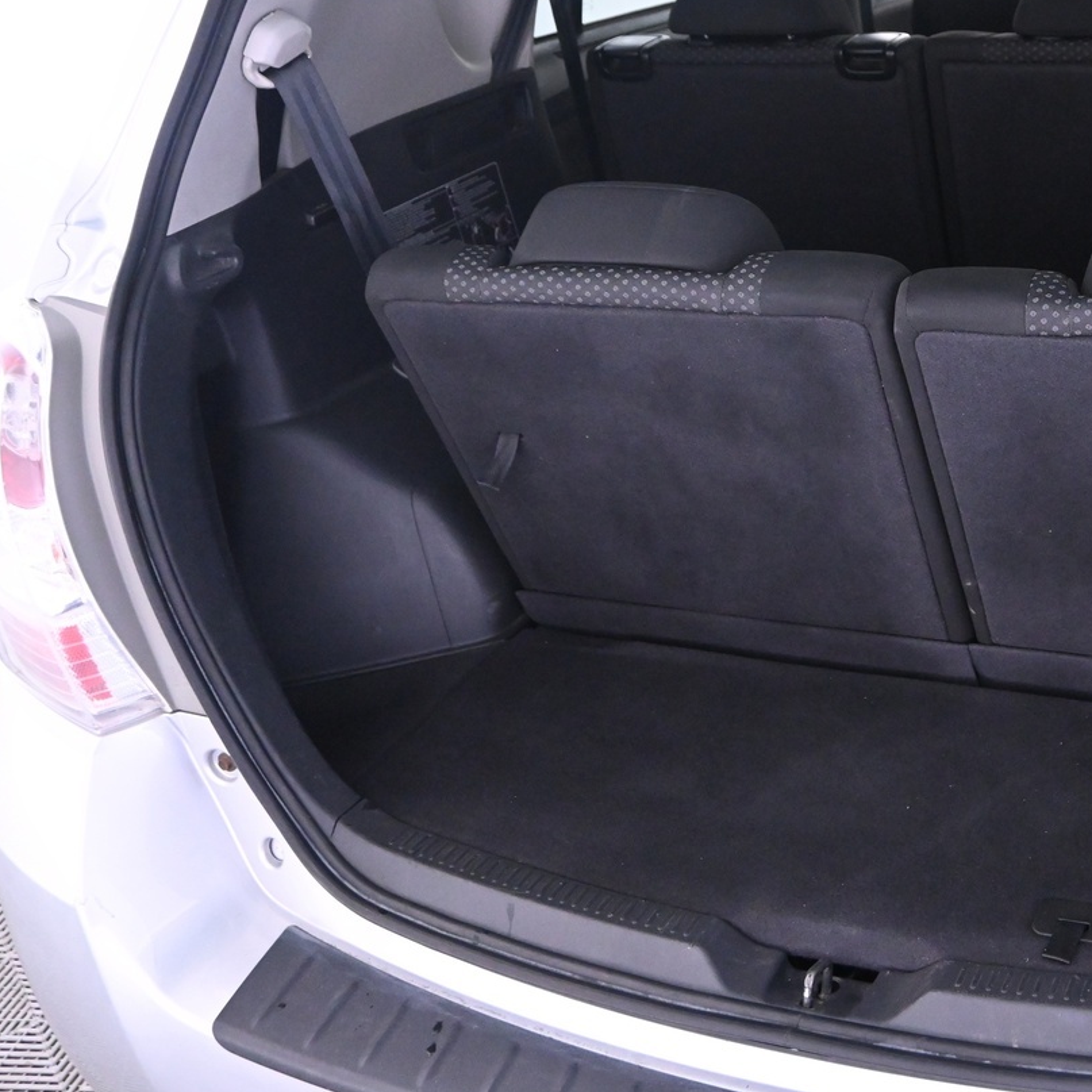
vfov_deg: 36.4
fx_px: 1642
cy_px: 365
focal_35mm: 46
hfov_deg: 34.6
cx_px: 995
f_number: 3.5
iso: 3200
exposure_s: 1/25
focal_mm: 18
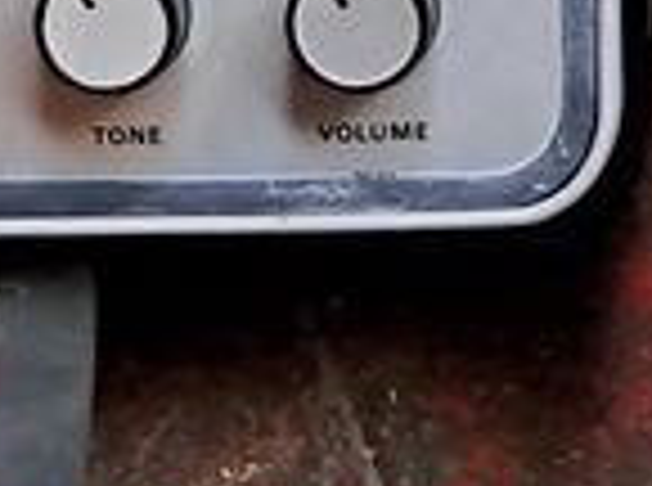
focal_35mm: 173
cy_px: -652
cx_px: 773
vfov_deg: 7.9
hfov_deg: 11.2
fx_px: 3250
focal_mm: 4.65
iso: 320
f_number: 1.8
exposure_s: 1/30
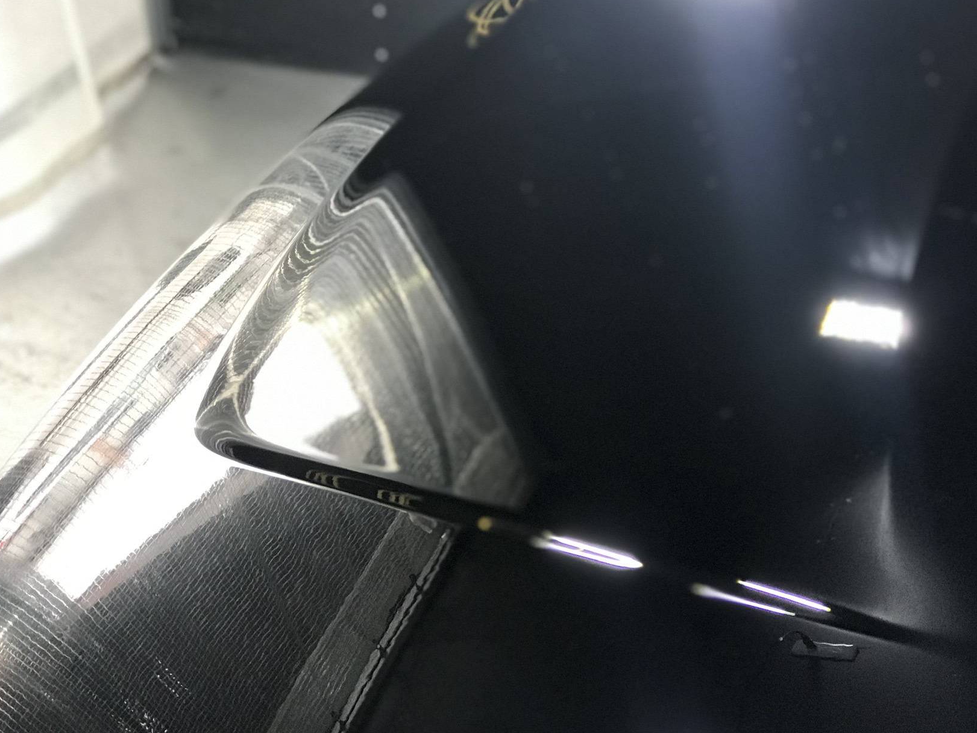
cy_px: 418
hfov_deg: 27.0
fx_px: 2032
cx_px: 601
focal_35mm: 72
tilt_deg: -33.0
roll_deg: +0.1
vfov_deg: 20.4
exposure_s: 1/60
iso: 100
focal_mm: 6.6
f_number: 2.8
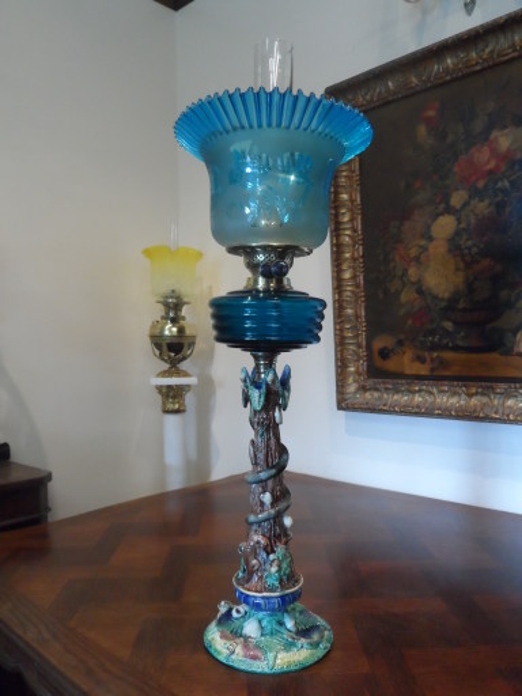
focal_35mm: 28
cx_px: 261
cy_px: 348
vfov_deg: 63.4
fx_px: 563
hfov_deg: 49.7
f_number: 3.1
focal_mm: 4.9
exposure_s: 1/30
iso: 400
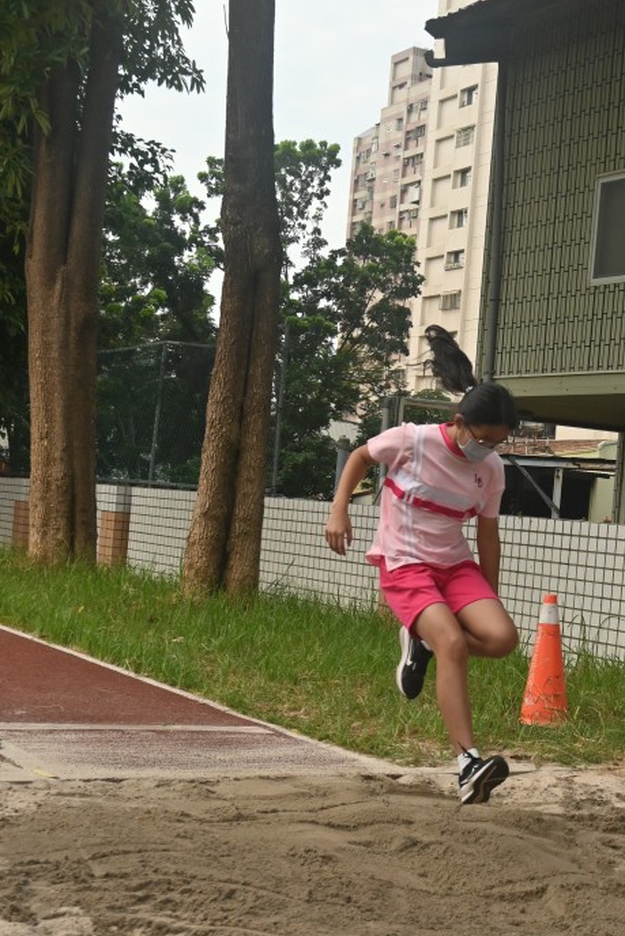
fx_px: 1597
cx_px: 422
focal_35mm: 61
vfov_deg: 32.6
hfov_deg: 22.0
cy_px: 555
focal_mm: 27.5
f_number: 5
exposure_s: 1/2500
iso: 640
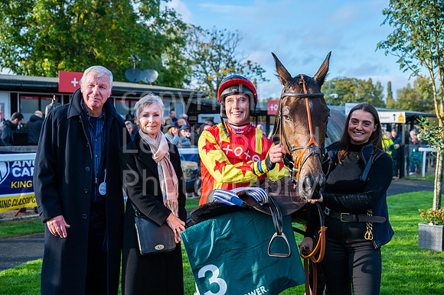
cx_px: 222
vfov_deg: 28.0
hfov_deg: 41.1
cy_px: 148
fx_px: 592
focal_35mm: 48
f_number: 4.5
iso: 500
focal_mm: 48
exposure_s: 1/1600
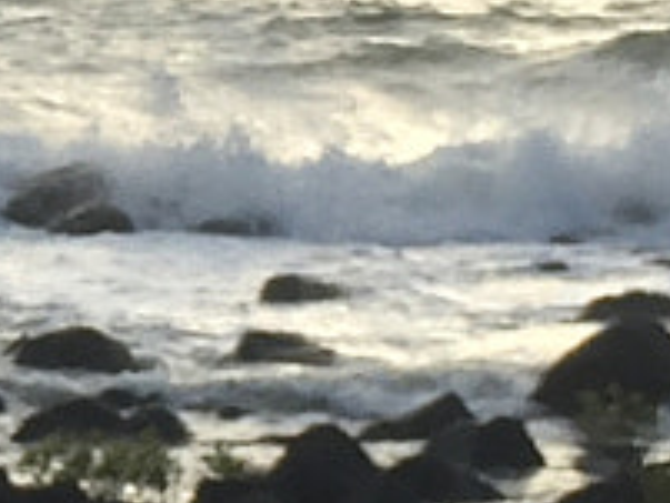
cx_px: -497
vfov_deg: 6.4
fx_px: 4474
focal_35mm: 231
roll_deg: +0.0
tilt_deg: +0.4
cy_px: -43
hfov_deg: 8.3
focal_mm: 4.15
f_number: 2.2
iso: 32
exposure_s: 1/1647
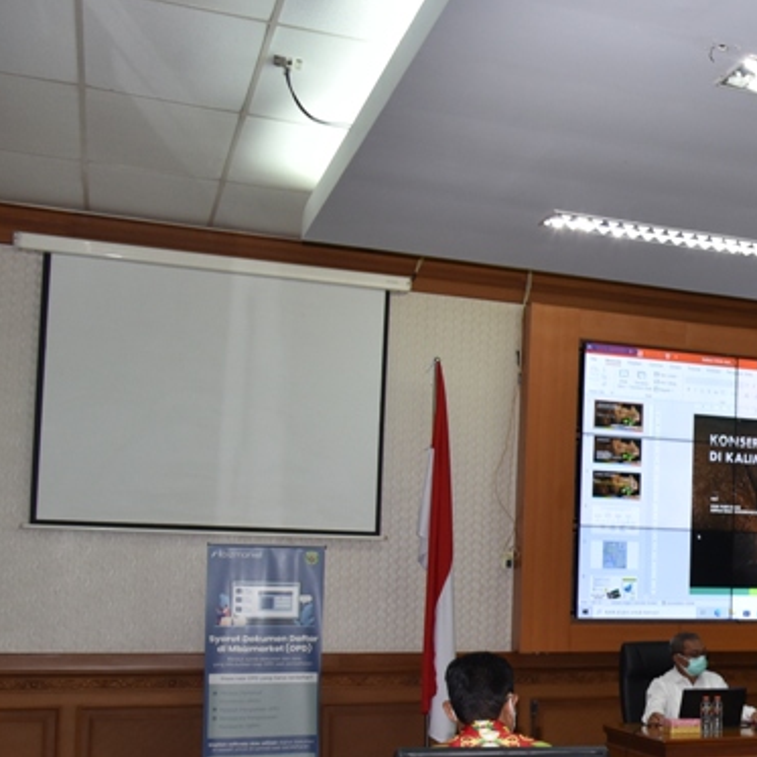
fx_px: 1386
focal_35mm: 56
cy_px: 511
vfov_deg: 30.3
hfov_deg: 25.4
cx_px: 1033
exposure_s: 1/60
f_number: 6.3
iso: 640
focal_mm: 24
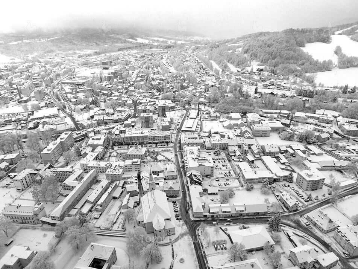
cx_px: 182
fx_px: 217
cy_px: 131
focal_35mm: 21
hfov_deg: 79.0
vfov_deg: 63.4
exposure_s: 1/240
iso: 100
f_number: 2.8
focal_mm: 3.61
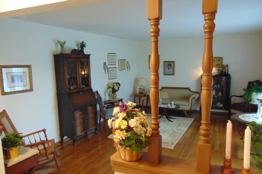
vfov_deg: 47.9
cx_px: 135
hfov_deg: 67.4
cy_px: 95
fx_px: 196
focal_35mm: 27
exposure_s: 1/20
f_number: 3
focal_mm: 4.5
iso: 400
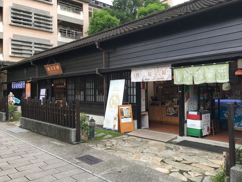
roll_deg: +0.8
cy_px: 91
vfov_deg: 48.2
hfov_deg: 61.7
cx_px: 121
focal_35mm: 29
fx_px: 203
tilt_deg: +0.9
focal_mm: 4.15
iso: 25
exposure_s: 1/285
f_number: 2.2
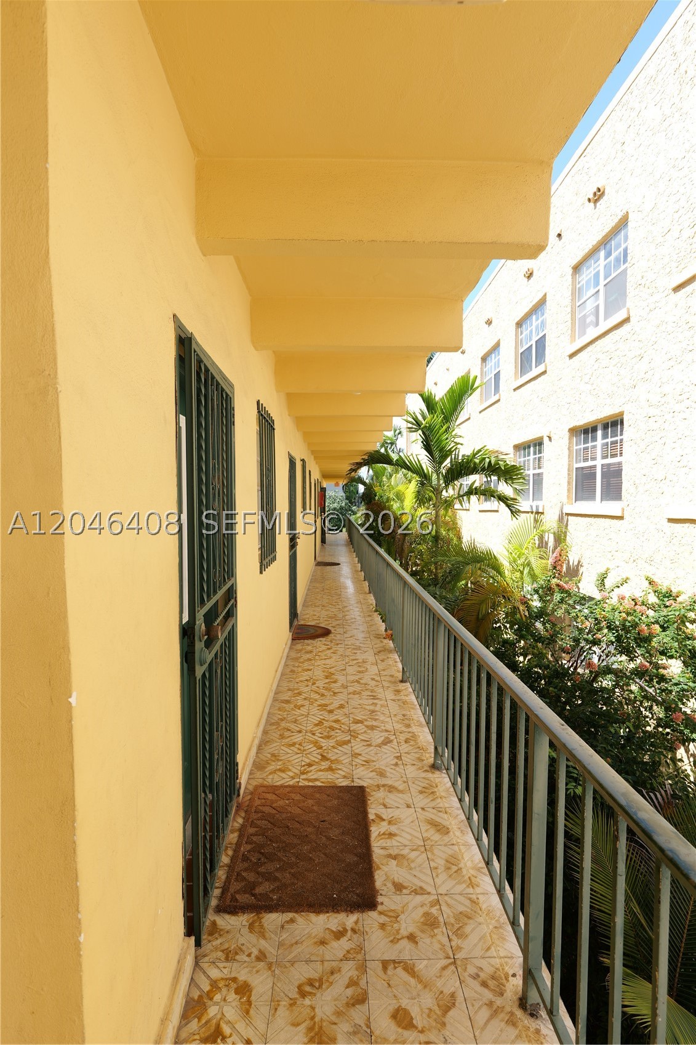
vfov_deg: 90.0
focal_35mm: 18
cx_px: 348
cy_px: 522
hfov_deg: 67.4
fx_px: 522
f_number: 5.6
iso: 100
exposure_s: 1/160
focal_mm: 18
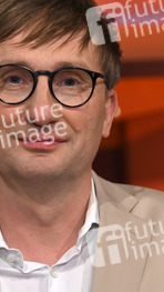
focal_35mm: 70
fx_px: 541
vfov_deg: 30.0
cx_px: 43
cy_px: 185
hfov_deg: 17.2
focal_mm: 44
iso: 400
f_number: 2.8
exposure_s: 1/200
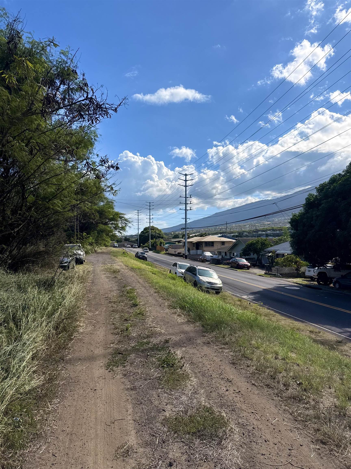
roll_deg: -0.5
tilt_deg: +2.3
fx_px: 324
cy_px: 234
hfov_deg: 56.8
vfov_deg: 71.6
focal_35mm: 24
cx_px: 176
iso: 80
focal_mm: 6.76
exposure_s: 1/9091
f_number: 1.78
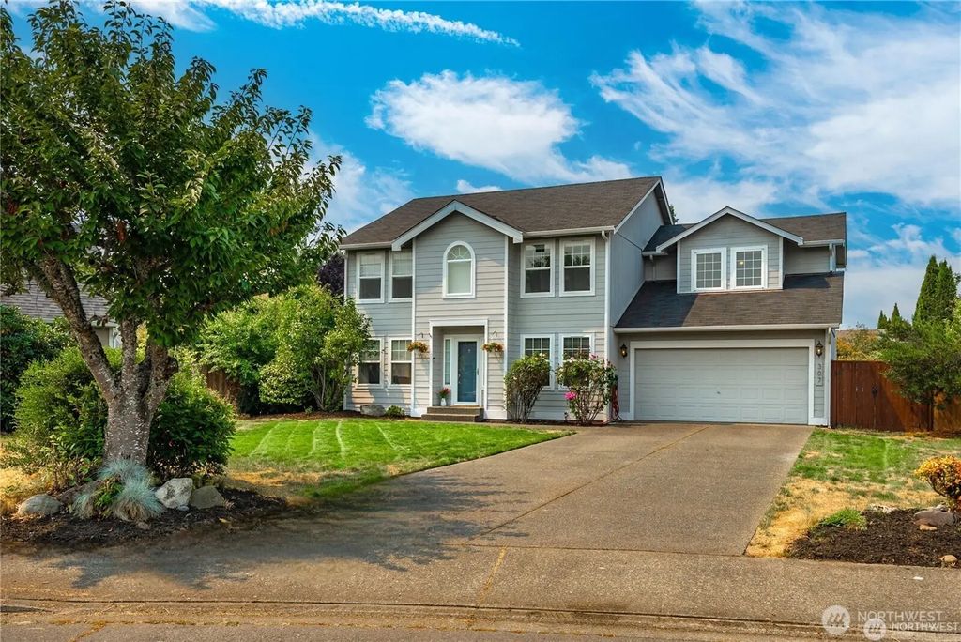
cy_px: 321
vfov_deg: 53.2
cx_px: 480
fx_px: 641
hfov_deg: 73.7
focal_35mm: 24
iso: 80
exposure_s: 1/400
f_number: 7.1
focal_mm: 24
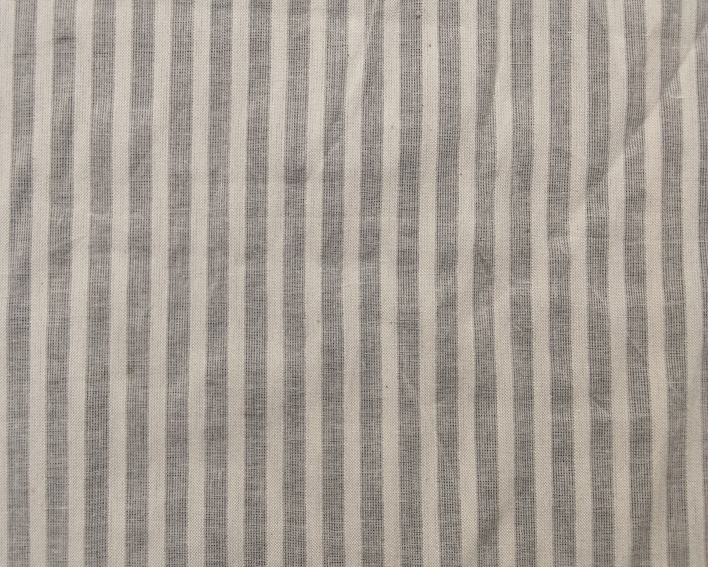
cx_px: 319
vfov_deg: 51.5
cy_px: 282
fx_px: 587
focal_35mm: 28
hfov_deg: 62.1
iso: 100
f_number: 2
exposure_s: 1/100
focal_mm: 2.78
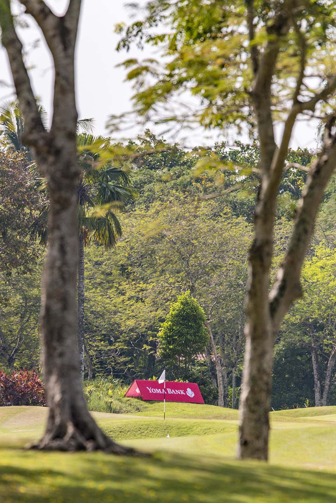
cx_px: 168
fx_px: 9099
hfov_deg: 2.1
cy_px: 252
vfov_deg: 3.2
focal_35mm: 650
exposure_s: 1/2500
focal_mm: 650
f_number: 8
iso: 450
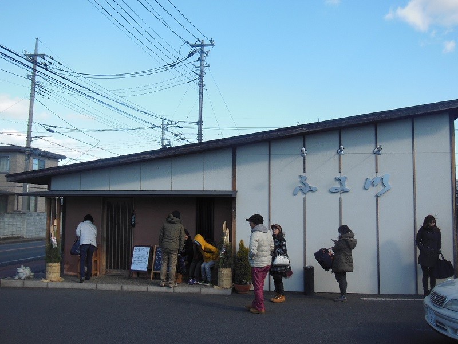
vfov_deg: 36.8
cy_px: 172
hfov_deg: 47.9
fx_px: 516
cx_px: 229
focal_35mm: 39
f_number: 4.1
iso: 125
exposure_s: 1/400
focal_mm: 6.9
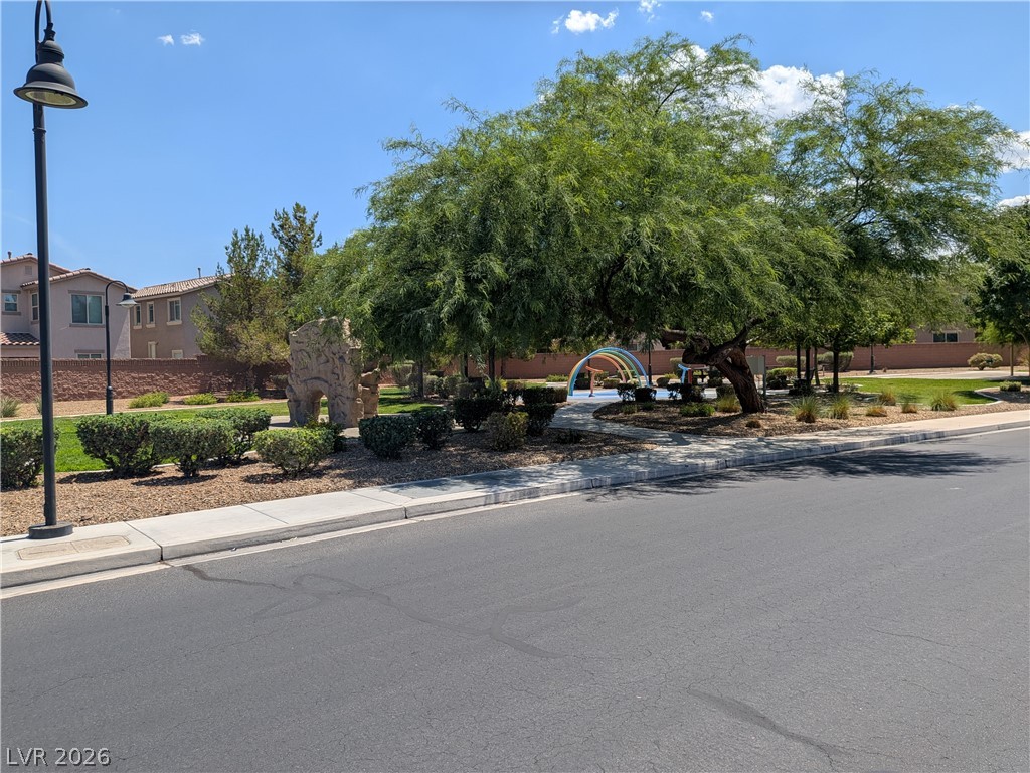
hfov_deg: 71.6
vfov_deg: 56.8
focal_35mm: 24
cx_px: 515
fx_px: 714
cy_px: 386
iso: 27
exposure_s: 1/1712
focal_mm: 4.53
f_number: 1.7
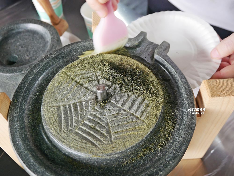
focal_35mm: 36
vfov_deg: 39.7
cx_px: 117
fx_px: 243
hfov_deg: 51.3
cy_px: 88
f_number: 4.2
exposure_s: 1/60
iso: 800
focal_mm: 18
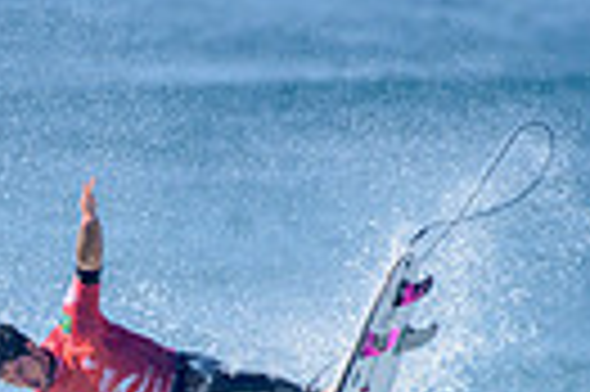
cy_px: 493
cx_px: 126
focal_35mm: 2219
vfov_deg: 0.6
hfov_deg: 0.9
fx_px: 36321
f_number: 5.6
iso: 250
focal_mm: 500
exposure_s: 1/2500
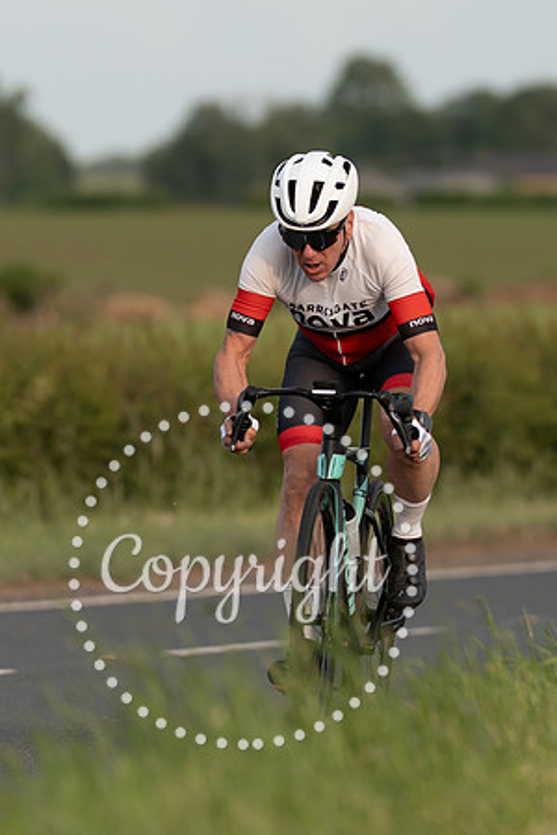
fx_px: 15500
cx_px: 396
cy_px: 456
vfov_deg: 3.1
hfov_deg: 2.1
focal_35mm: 668
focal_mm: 200
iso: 160
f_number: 3.2
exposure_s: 1/1000
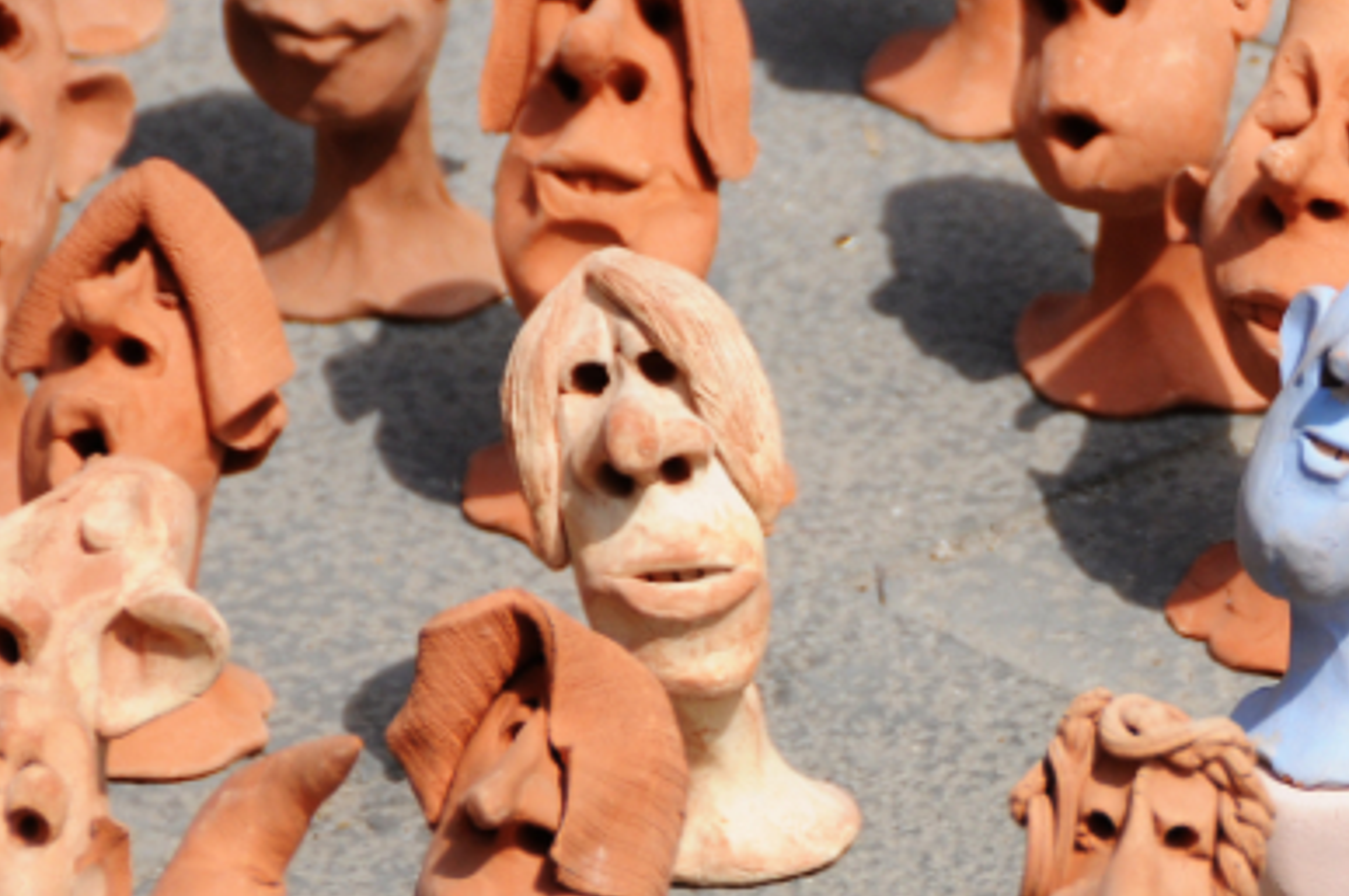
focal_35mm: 582
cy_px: 582
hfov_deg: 3.5
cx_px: 1576
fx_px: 21781
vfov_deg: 2.4
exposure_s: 1/1250
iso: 320
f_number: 7.1
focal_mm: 150
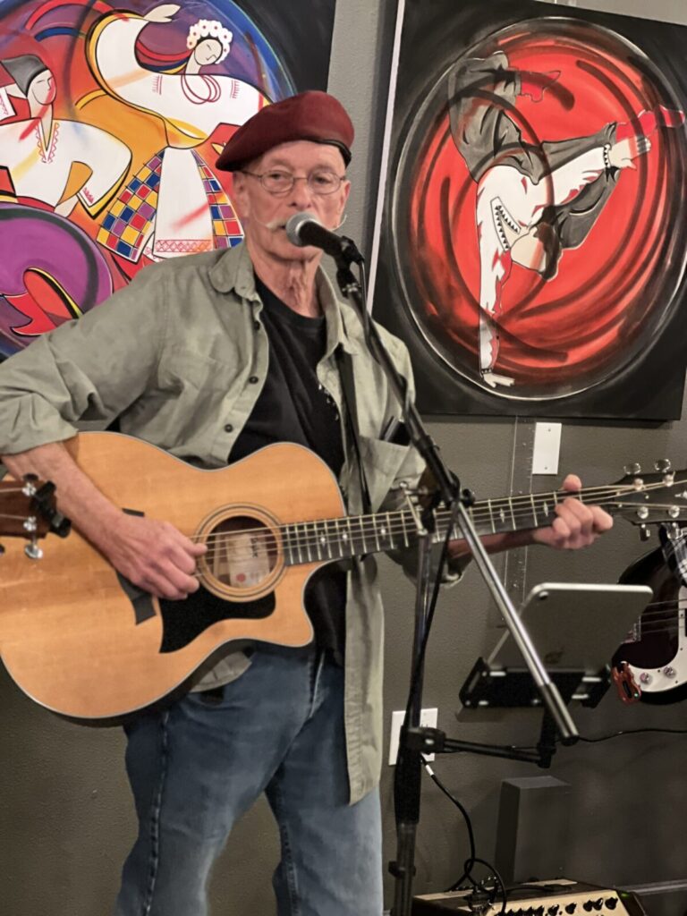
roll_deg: -5.1
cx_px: 344
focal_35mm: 77
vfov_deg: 25.3
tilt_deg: -4.9
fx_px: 2038
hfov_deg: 19.1
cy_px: 458
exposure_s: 1/15
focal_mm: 9
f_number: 2.8
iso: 800
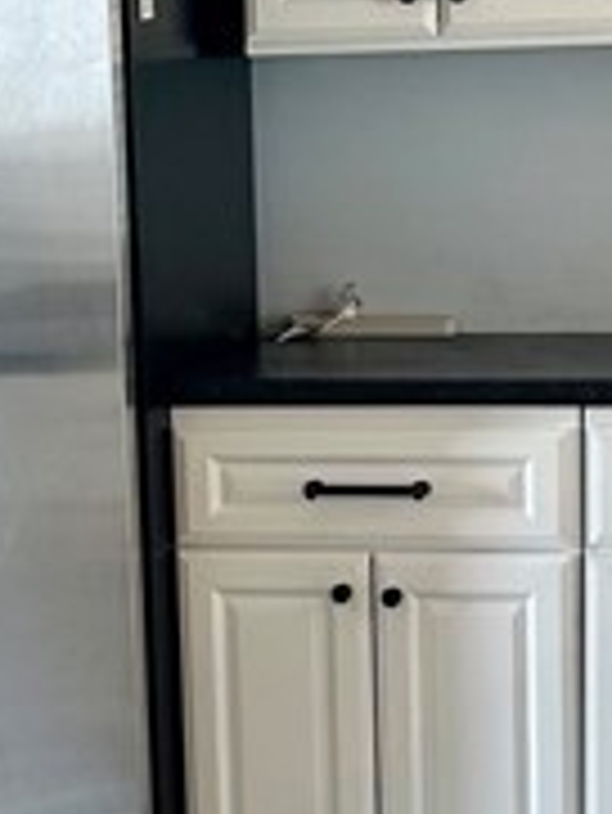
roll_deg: +3.1
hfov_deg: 10.9
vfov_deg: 14.3
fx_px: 3202
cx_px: 184
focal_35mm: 136
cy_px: 778
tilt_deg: -11.9
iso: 125
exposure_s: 1/60
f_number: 1.78
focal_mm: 6.86
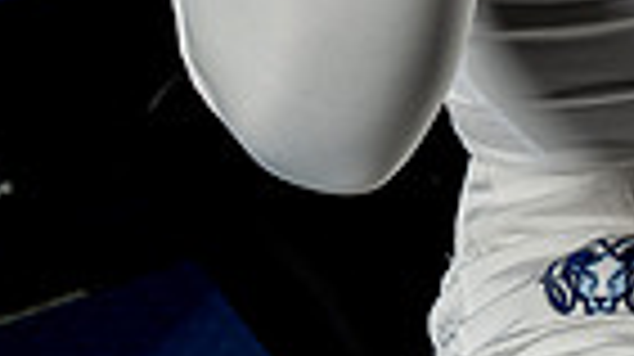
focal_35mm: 234
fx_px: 3930
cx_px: 535
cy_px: -626
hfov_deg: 9.2
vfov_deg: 5.0
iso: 640
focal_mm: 70
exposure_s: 1/200
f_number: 7.1
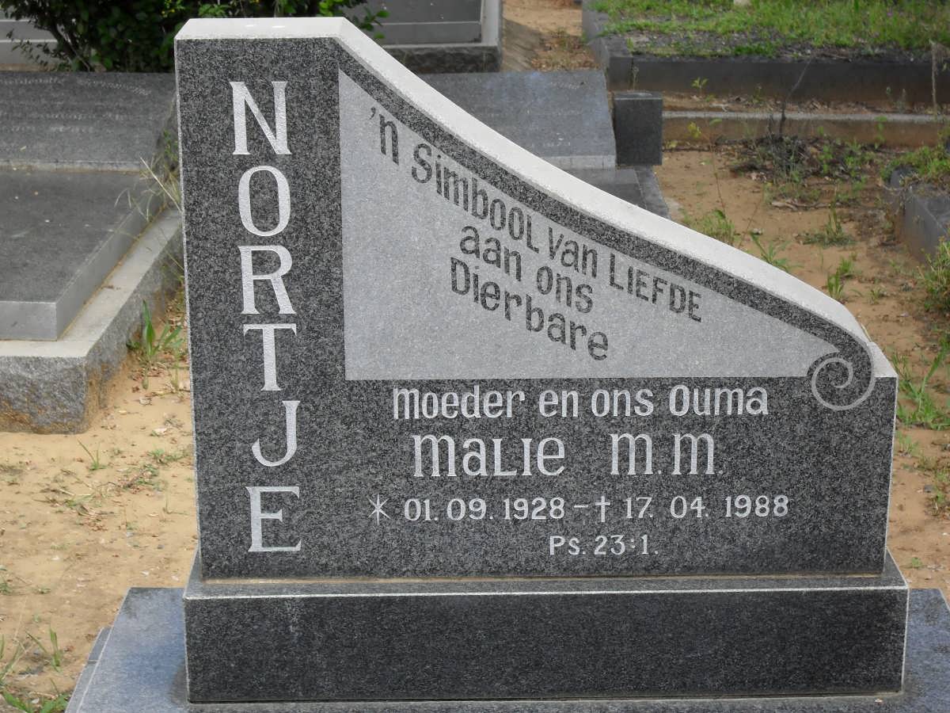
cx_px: 475
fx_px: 2113
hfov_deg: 25.3
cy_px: 356
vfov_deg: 19.1
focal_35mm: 77
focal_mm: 13.6
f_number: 5
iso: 100
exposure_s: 1/180
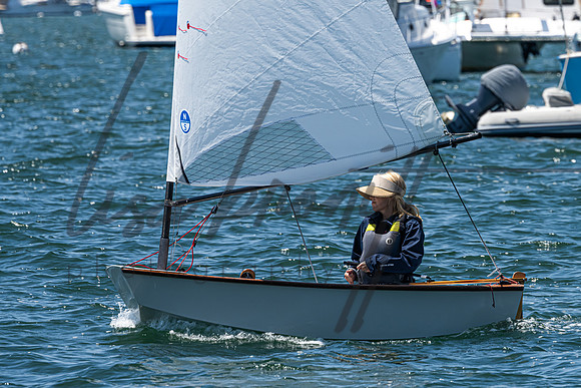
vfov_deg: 2.7
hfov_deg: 4.0
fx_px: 8235
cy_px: 185
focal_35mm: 510
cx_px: 356
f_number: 11
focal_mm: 400
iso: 400
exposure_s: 1/640
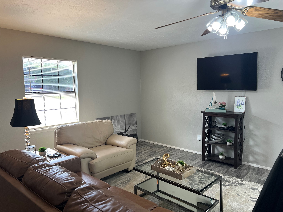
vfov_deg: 53.1
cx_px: 142
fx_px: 213
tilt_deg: -4.4
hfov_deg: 67.3
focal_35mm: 26
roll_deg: +0.7
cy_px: 106
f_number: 1.5
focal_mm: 5.7
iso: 100
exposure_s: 1/120
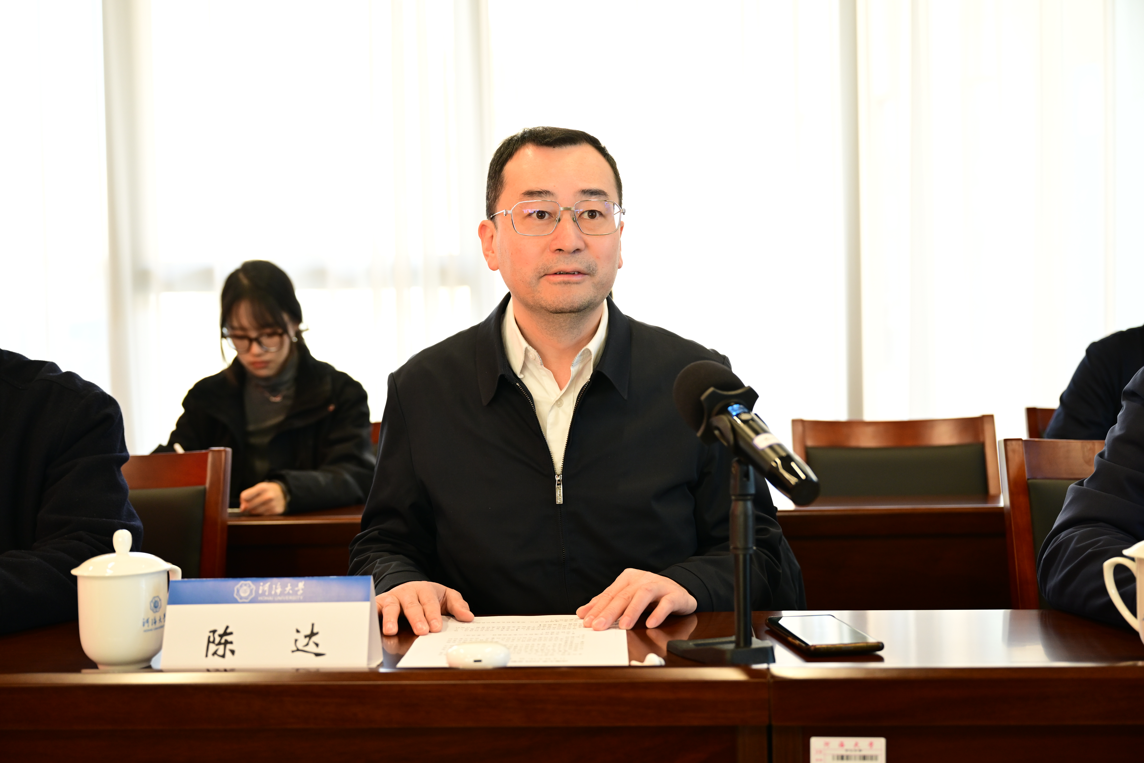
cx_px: 572
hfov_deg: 43.6
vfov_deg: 29.9
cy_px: 382
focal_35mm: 45
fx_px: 1430
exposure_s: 1/60
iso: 800
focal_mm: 45
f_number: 3.5
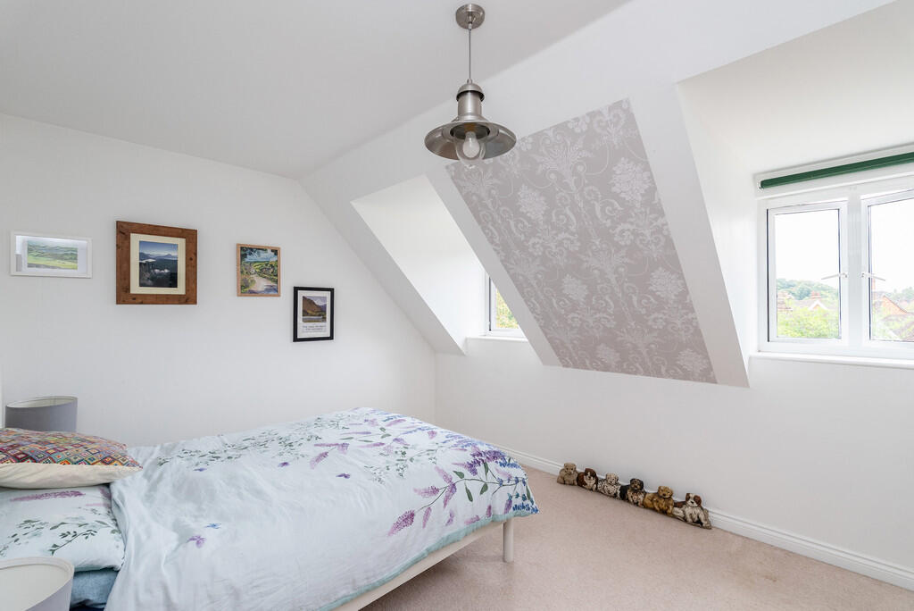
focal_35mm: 16
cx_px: 457
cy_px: 306
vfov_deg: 73.8
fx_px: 406
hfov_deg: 96.7
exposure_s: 1/100
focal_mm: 16
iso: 1250
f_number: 7.1
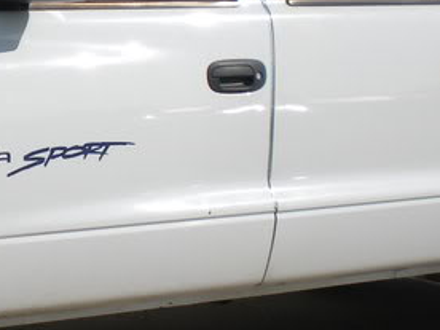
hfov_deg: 13.8
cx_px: 6
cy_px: 180
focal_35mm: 141
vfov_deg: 10.5
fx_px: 1792
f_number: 4.6
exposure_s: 1/1000
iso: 64
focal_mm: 6.3
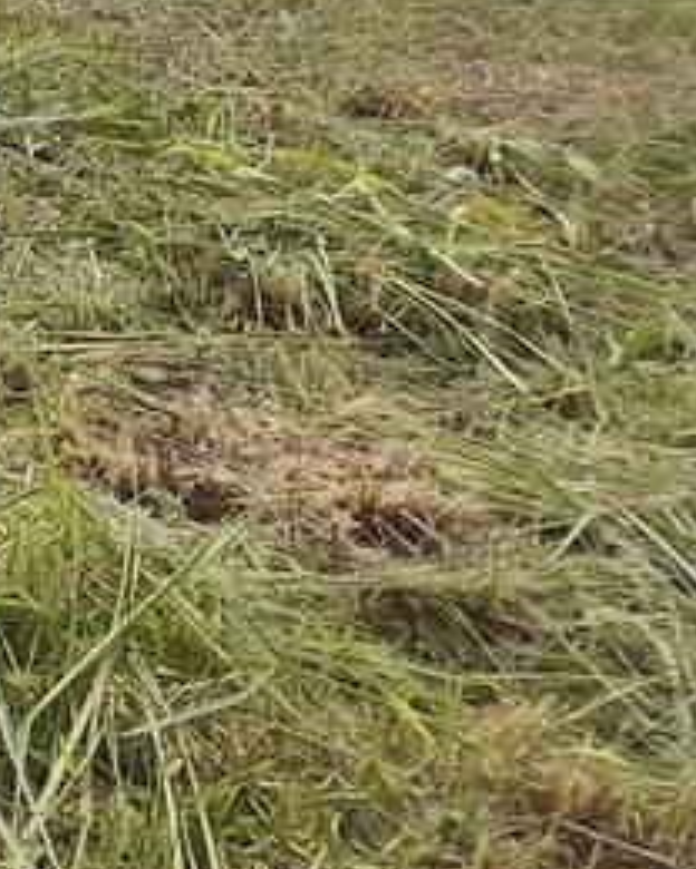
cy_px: -57
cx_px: -1492
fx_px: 3476
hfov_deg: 9.0
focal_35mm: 135
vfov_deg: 14.0
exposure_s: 1/2776
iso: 50
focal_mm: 4.71
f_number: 1.79
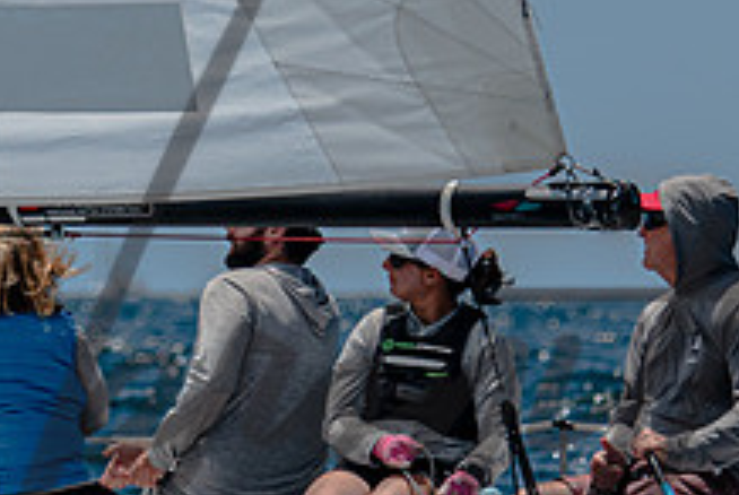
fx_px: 22857
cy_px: 341
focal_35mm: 1112
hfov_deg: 1.9
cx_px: 210
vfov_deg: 1.2
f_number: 5.6
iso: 200
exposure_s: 1/2000
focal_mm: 250
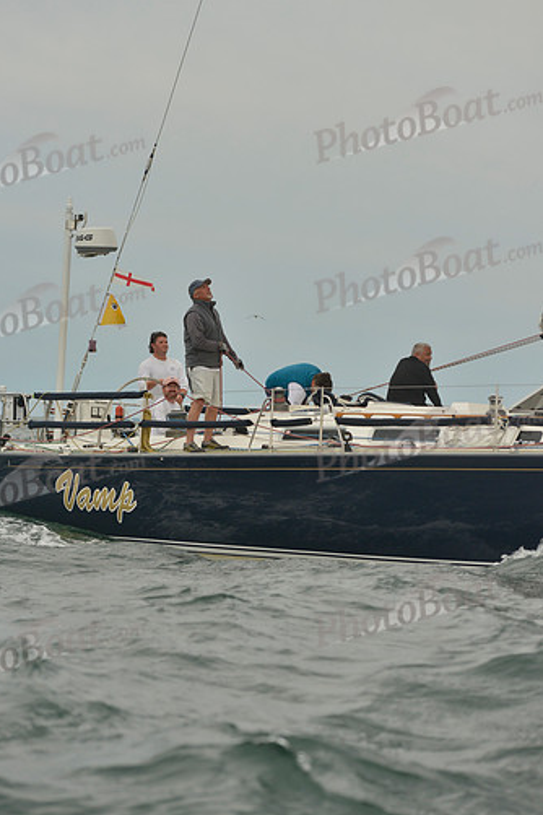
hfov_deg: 12.4
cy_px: 379
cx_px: 230
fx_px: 2489
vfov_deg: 18.6
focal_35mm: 110
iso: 400
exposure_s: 1/1250
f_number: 4.5
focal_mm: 95
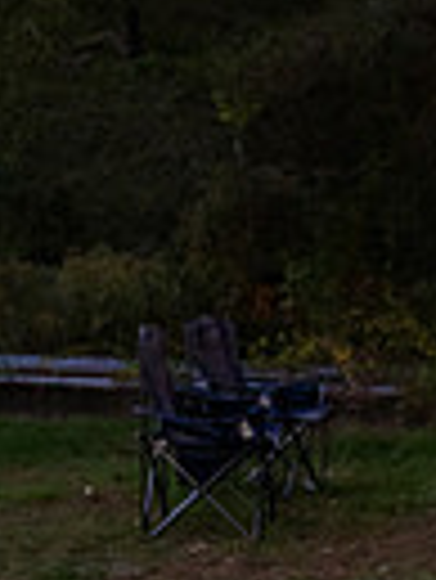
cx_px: 596
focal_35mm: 94
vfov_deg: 19.9
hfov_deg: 14.9
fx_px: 1576
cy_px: 647
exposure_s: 1/60
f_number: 2.8
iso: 10000
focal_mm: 28
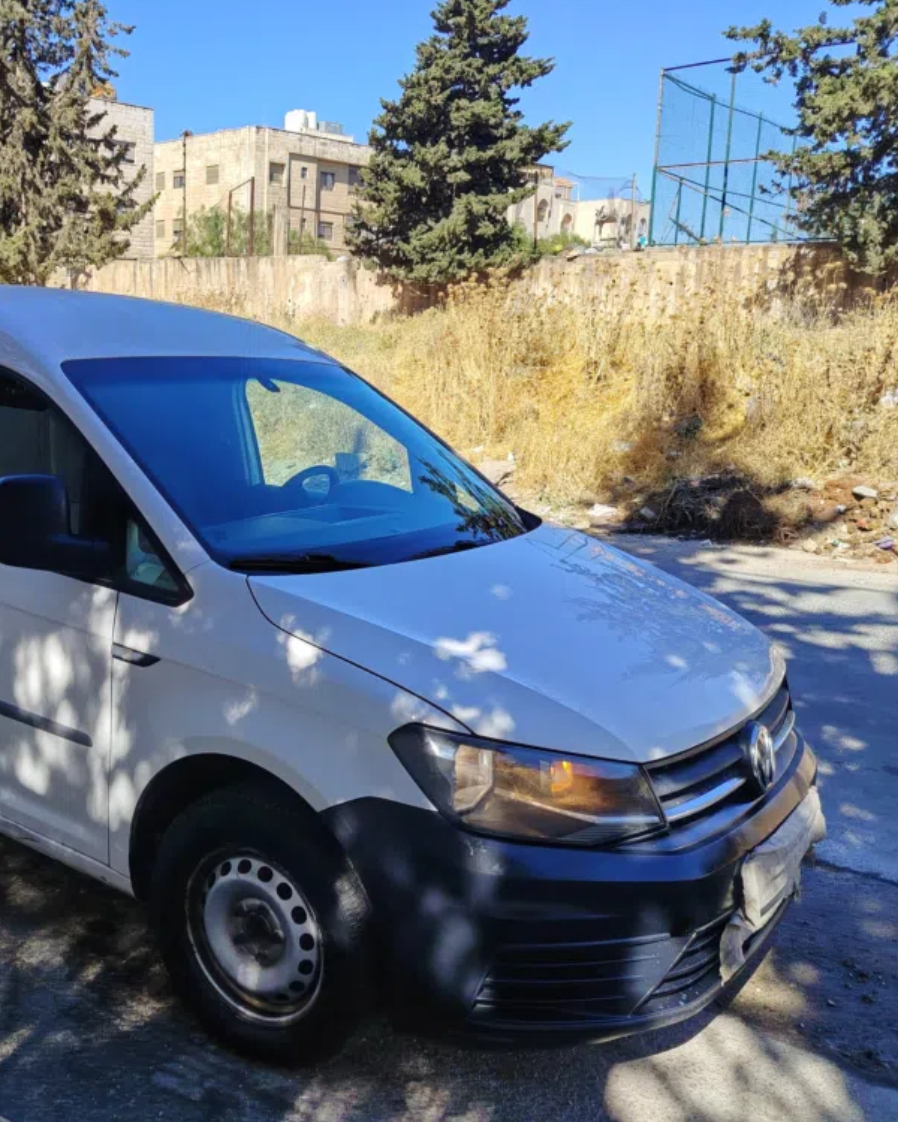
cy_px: 552
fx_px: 1063
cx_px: 286
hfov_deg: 45.0
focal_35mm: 32
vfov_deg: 55.7
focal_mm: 5.25
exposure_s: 1/659
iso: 100
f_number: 1.75
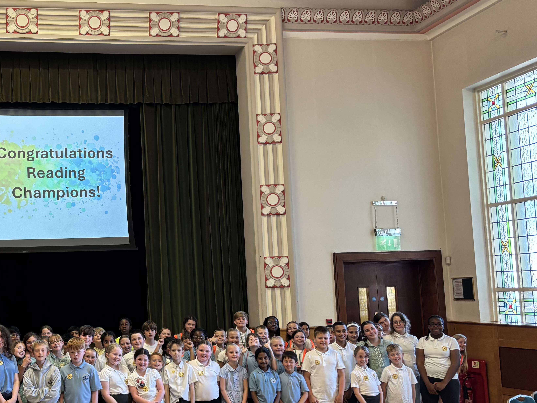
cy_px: 238
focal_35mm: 45
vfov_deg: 32.1
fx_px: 698
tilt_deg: +4.9
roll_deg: +1.3
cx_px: 90
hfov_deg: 40.0
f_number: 1.6
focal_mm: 5.96
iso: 200
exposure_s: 1/50
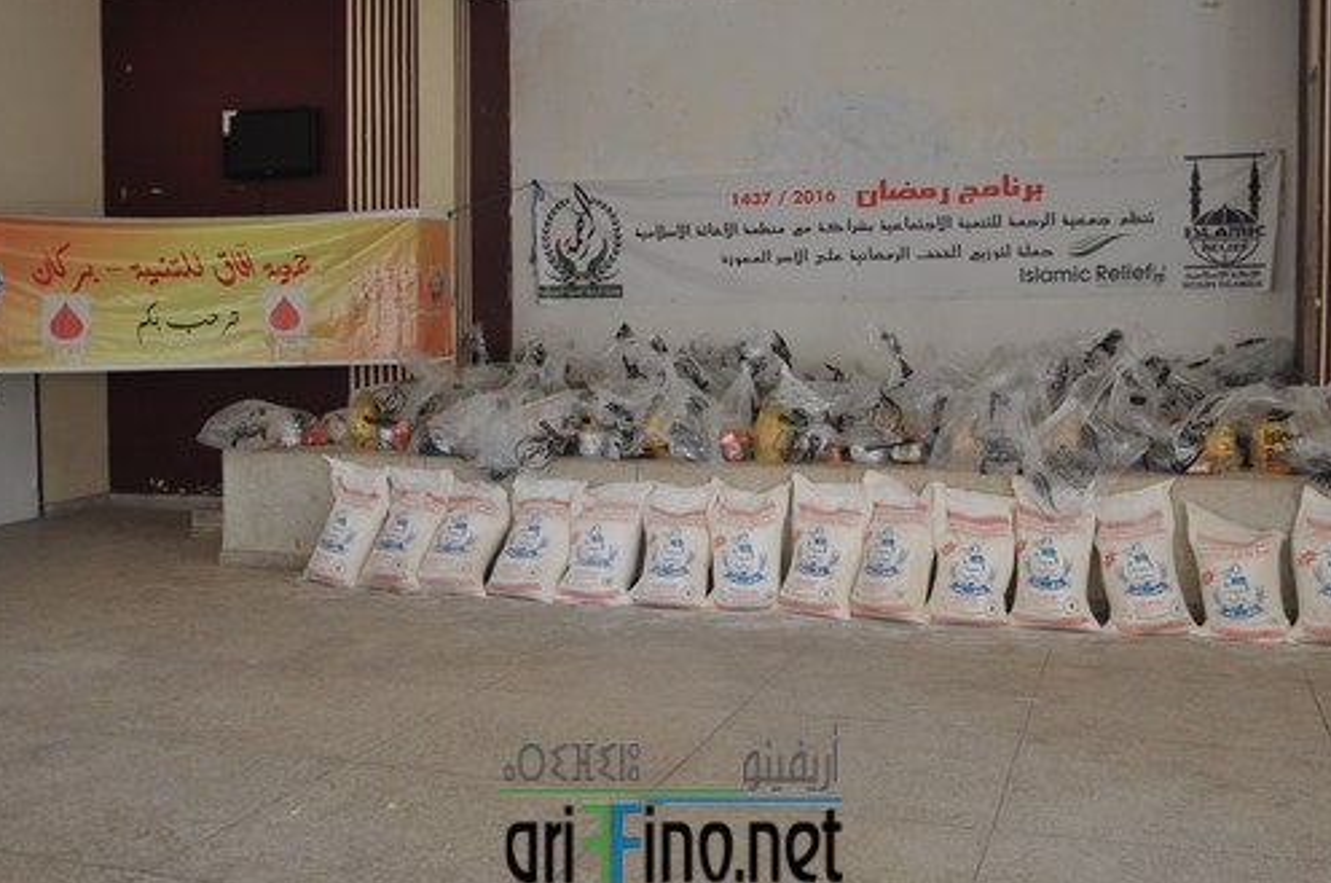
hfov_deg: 47.8
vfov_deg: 32.7
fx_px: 1500
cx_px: 671
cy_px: 382
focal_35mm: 41
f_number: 3.8
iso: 320
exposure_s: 1/30
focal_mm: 21
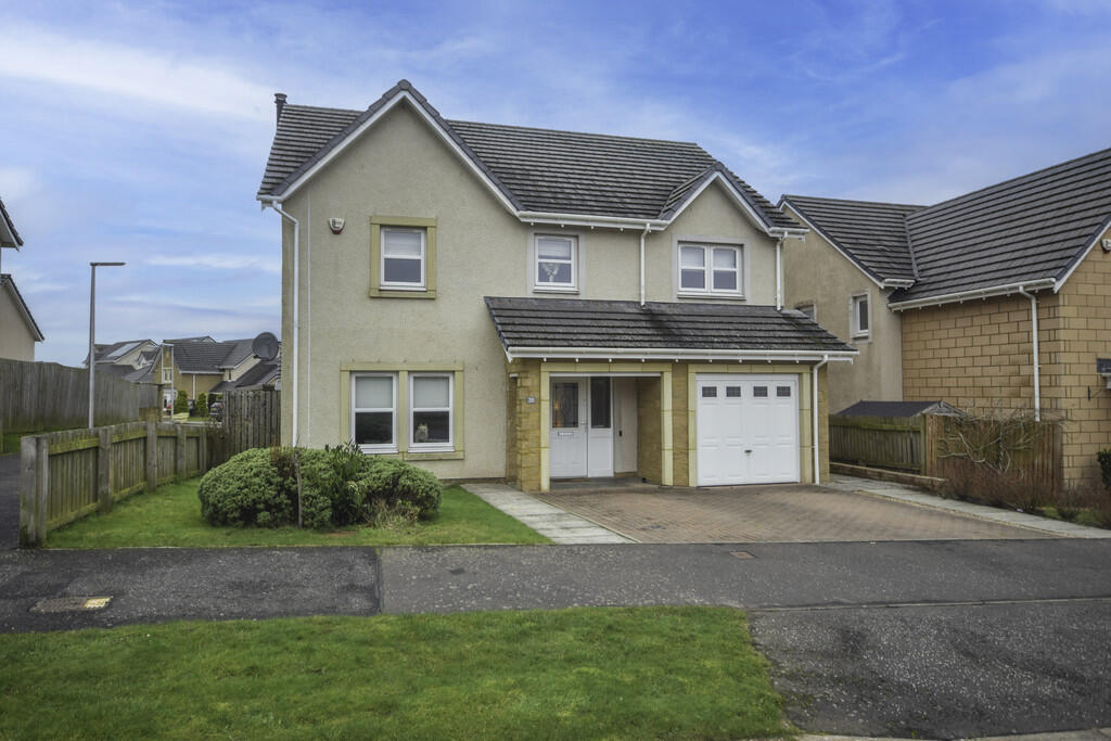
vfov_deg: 53.1
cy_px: 370
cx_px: 556
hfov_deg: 73.7
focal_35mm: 24
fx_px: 741
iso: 100
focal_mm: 16
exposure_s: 1/80
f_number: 5
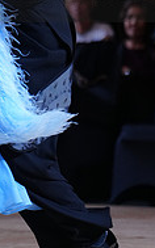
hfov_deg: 2.7
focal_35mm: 488
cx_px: -2
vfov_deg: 4.3
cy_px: -21
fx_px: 3301
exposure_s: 1/500
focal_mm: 156
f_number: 2.8
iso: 800
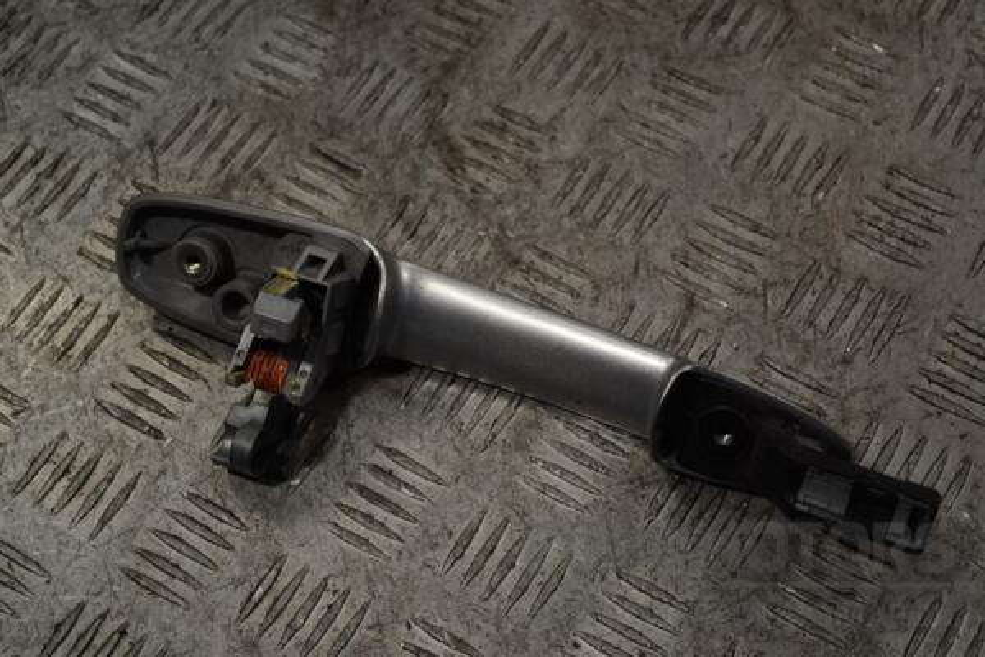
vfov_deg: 18.9
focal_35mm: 72
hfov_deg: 28.1
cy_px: 328
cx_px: 492
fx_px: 1970
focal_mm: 48
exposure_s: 1/60
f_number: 5.6
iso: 100
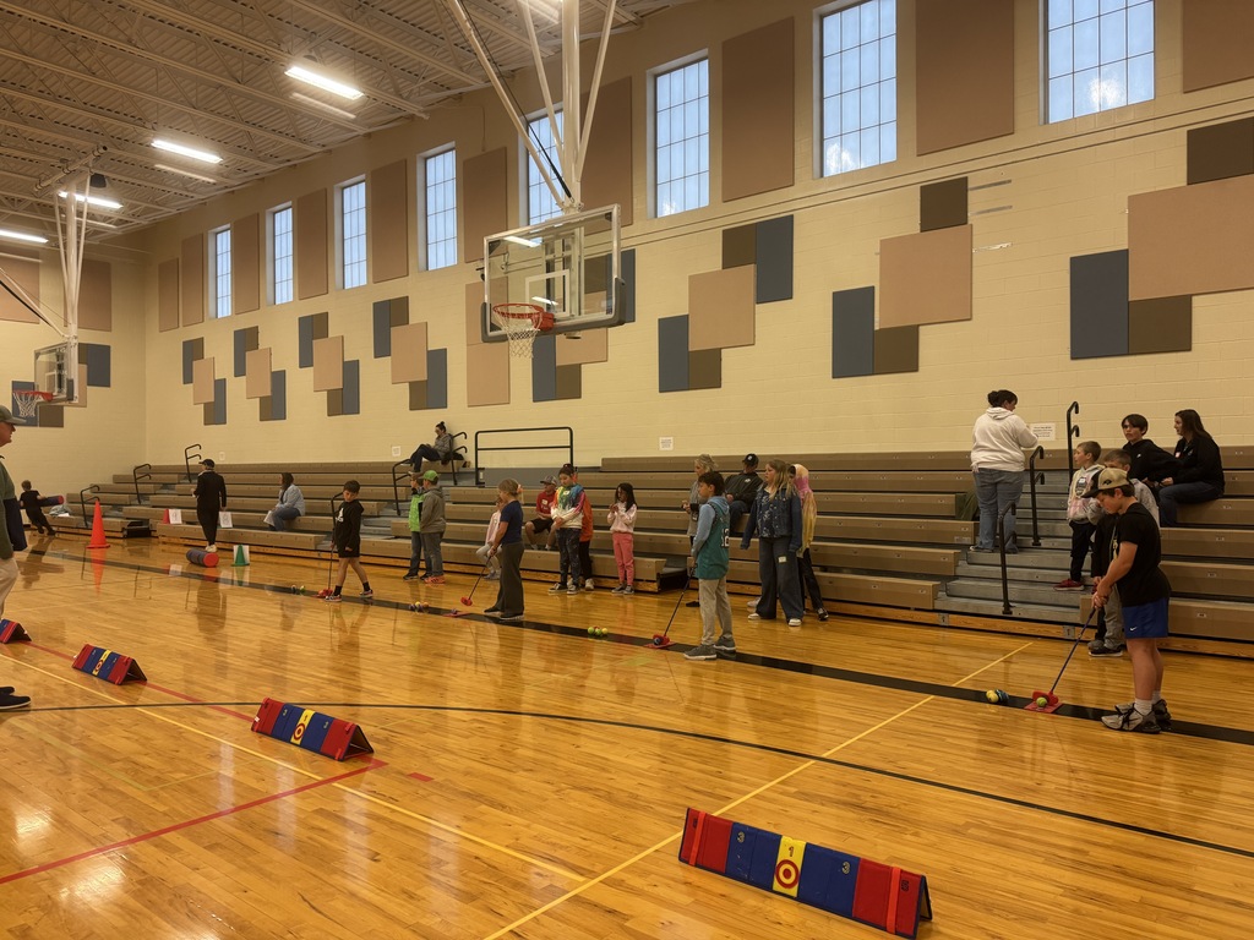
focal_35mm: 24
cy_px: 470
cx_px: 627
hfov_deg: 71.6
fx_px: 869
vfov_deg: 56.8
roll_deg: +0.2
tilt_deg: -0.4
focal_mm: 6.76
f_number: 1.78
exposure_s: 1/120
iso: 200
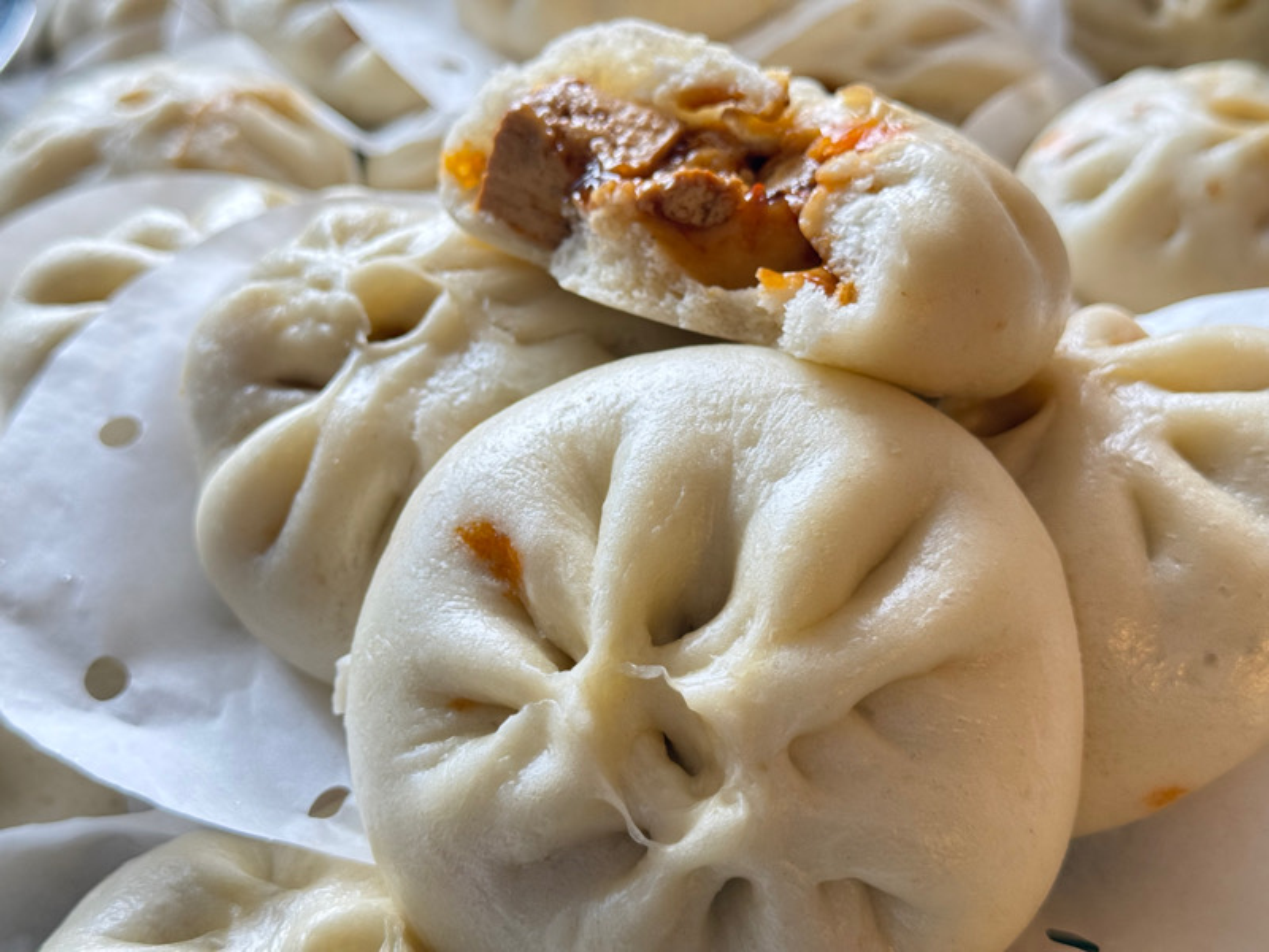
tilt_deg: -35.6
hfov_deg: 39.7
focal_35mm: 48
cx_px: 634
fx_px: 1760
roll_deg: -1.8
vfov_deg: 30.3
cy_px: 476
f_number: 1.78
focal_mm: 6.76
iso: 100
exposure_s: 1/50
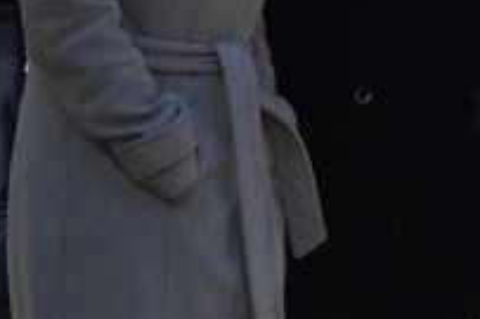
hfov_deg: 7.2
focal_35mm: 283
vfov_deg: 4.8
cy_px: 145
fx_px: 3770
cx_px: 638
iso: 10000
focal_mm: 70
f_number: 16
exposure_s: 1/4000
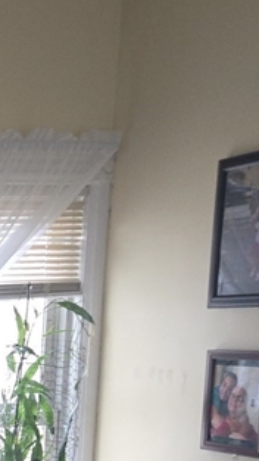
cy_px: 517
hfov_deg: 12.8
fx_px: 1001
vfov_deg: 24.1
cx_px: -268
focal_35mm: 82
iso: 100
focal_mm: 5.4
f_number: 1.8
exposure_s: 1/60
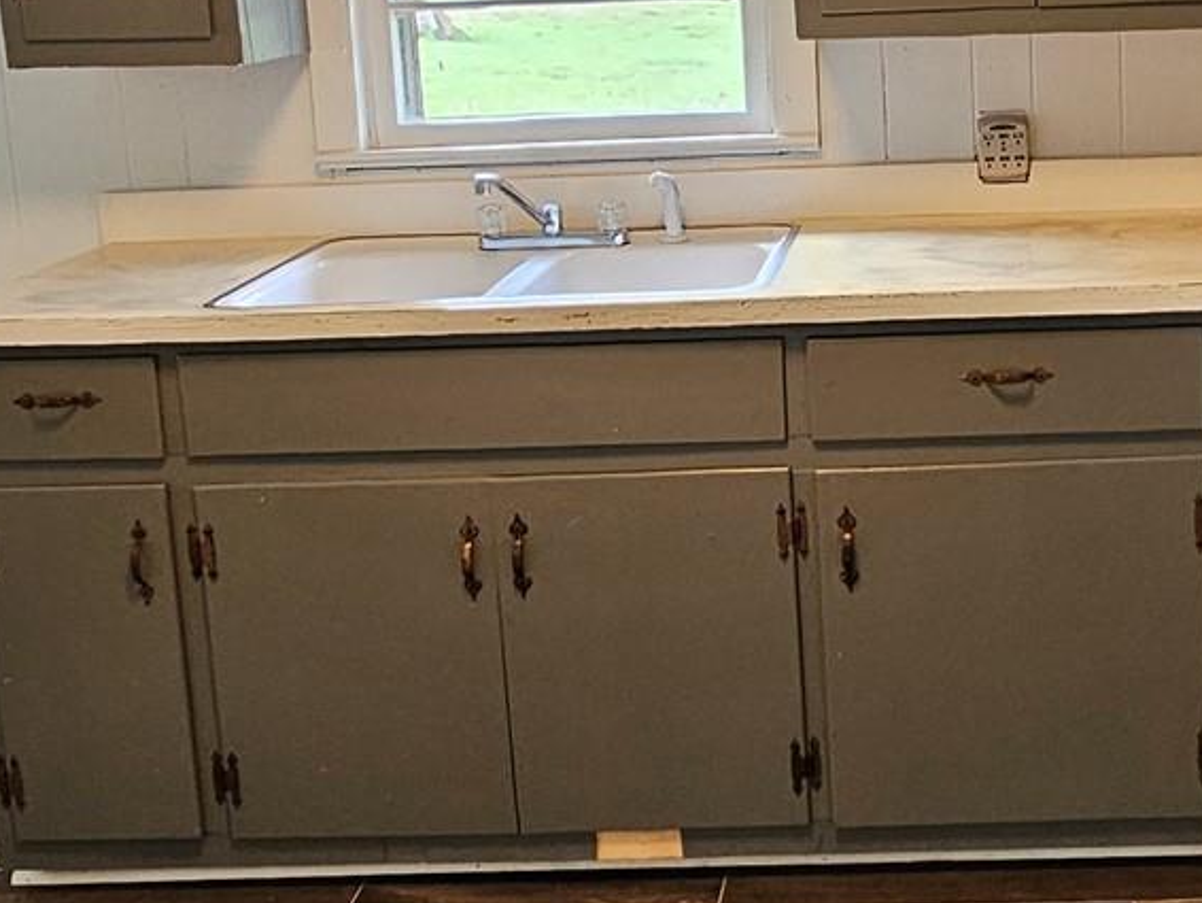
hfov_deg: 39.2
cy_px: 176
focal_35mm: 47
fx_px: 1633
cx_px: 924
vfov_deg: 30.1
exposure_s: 1/77.4
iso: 200
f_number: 2.2
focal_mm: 2.2
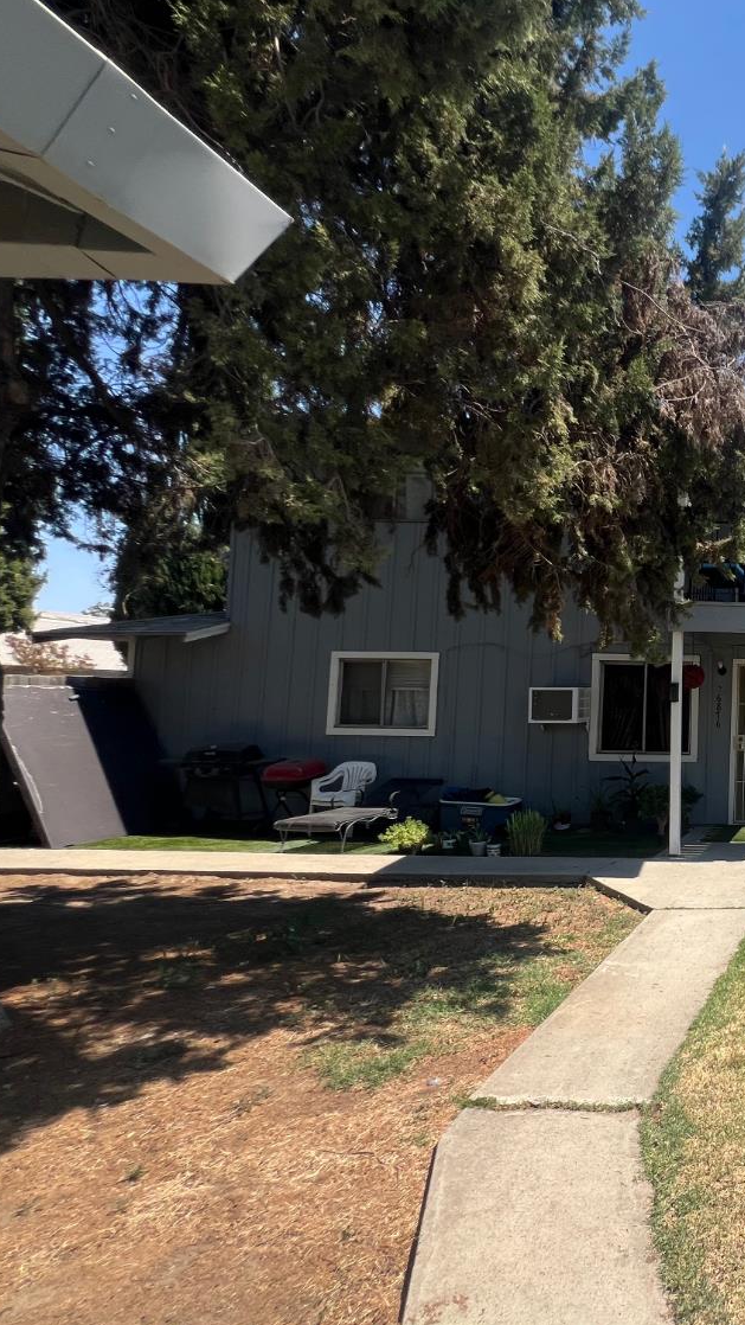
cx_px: 872
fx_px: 667
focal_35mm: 19
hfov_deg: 41.8
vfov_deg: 89.6
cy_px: 662
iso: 32
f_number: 1.8
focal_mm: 1.57
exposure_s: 1/1043
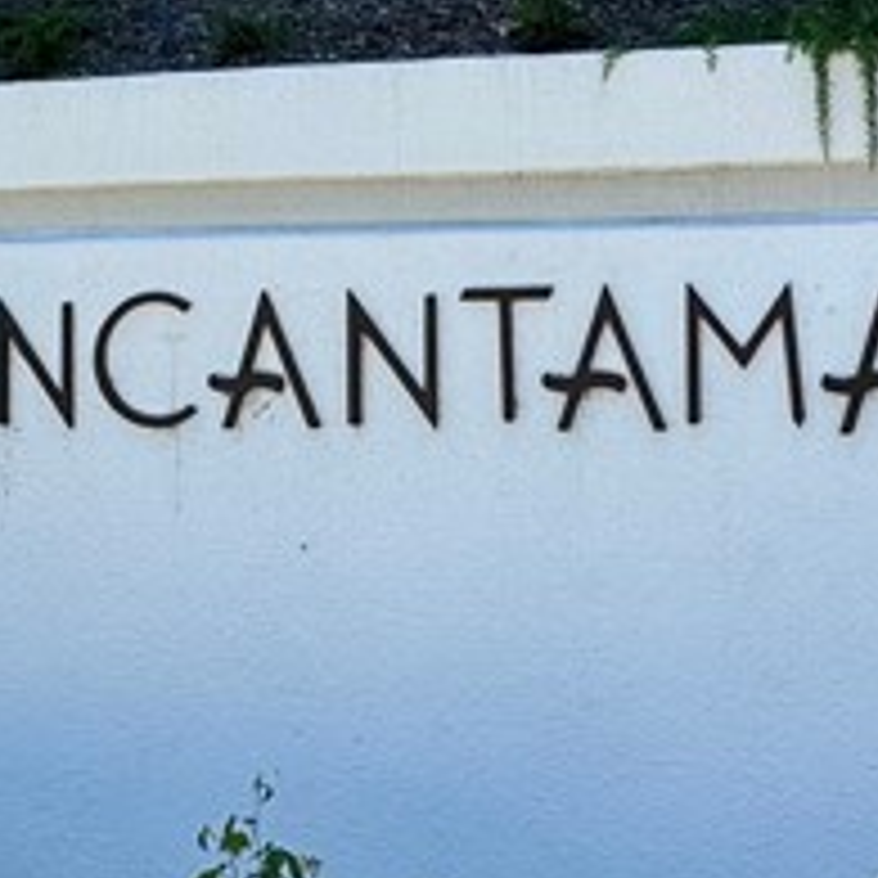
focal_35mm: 65
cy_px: 99
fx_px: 1865
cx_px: 387
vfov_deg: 25.7
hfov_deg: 26.5
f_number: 2.2
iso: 40
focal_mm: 2.22
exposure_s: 1/849
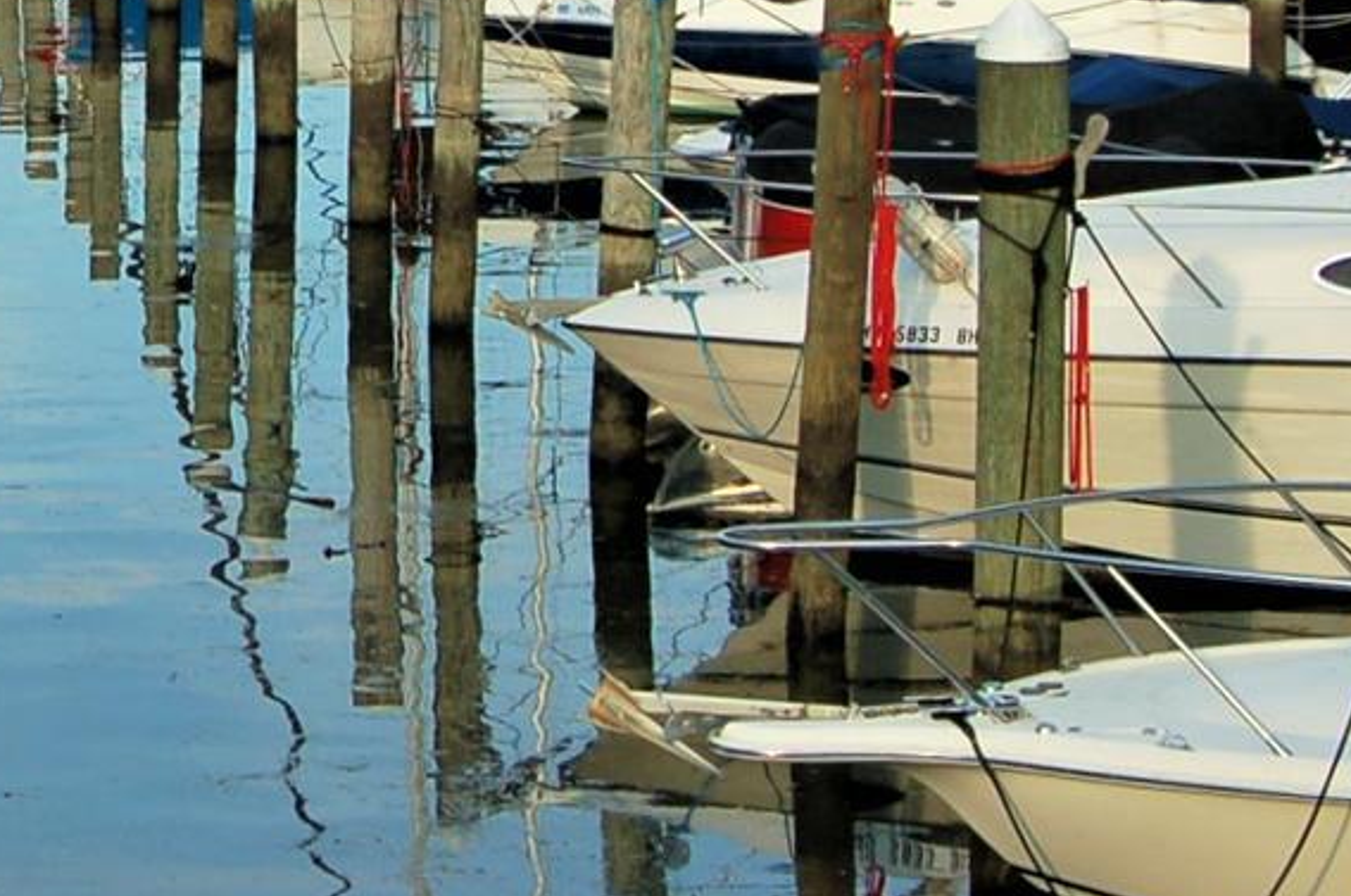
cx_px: -376
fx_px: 6288
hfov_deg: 11.9
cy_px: -434
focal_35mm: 168
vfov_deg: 8.0
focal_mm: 31
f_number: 9
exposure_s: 1/320
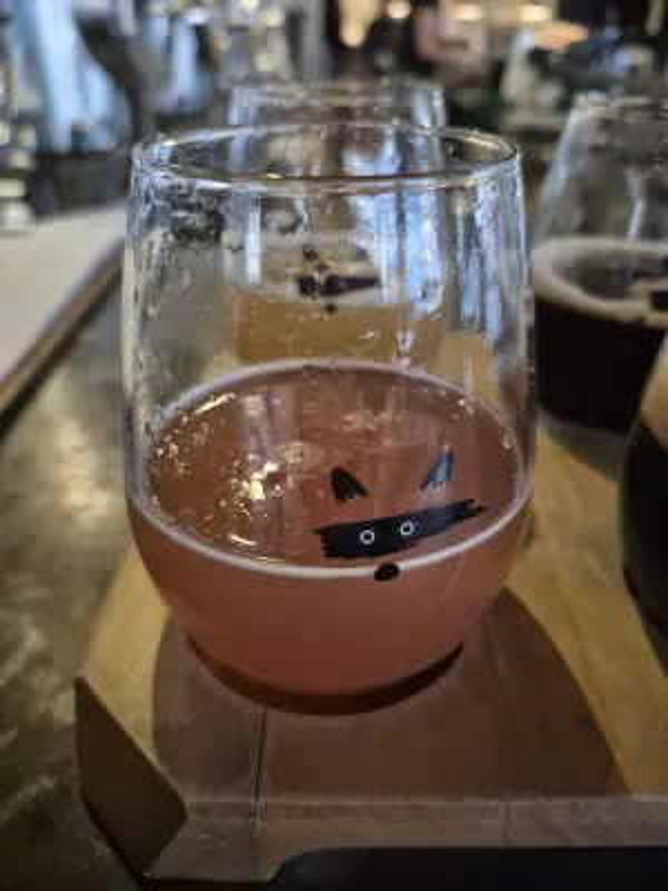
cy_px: 446
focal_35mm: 23
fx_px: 592
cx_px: 334
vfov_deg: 73.9
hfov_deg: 58.9
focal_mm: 5.4
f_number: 1.8
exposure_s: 1/60
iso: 2000
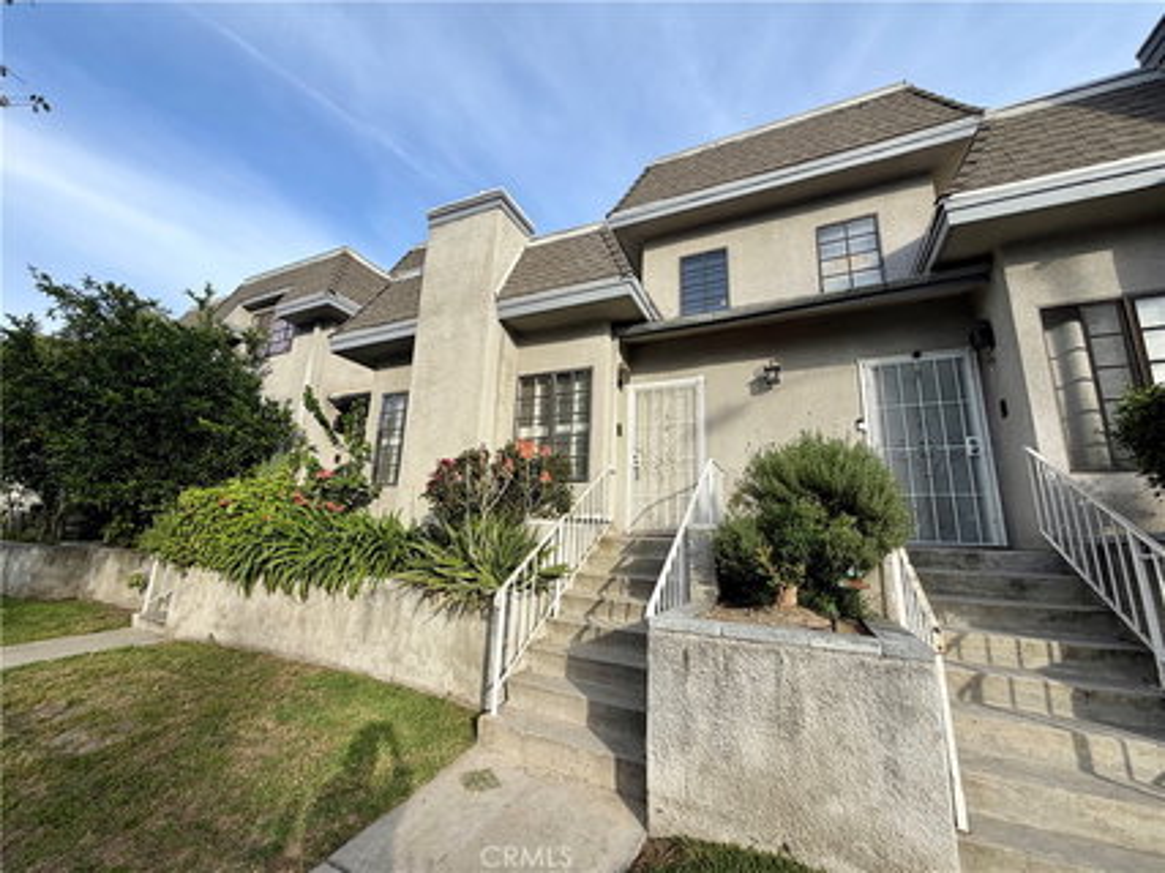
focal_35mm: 14
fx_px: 471
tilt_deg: +14.3
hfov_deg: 102.1
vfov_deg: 85.6
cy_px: 436
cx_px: 582
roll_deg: -2.6
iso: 40
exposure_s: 1/701
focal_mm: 2.22
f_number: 2.2
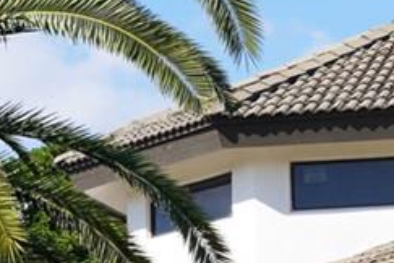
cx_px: 161
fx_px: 2670
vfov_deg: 5.6
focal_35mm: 244
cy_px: 221
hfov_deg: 8.4
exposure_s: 1/125
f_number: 9
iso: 100
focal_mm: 37
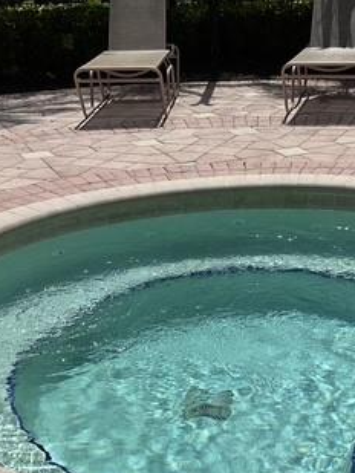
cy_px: 340
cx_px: 260
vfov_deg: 31.7
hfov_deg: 24.2
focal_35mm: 60
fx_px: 820
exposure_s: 1/5263
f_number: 1.8
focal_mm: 3
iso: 16
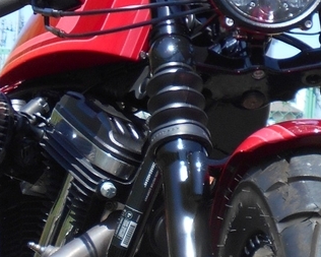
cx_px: 102
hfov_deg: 11.8
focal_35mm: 163
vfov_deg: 9.5
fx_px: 1549
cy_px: 204
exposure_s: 1/400
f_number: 4.2
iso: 80
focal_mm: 7.7
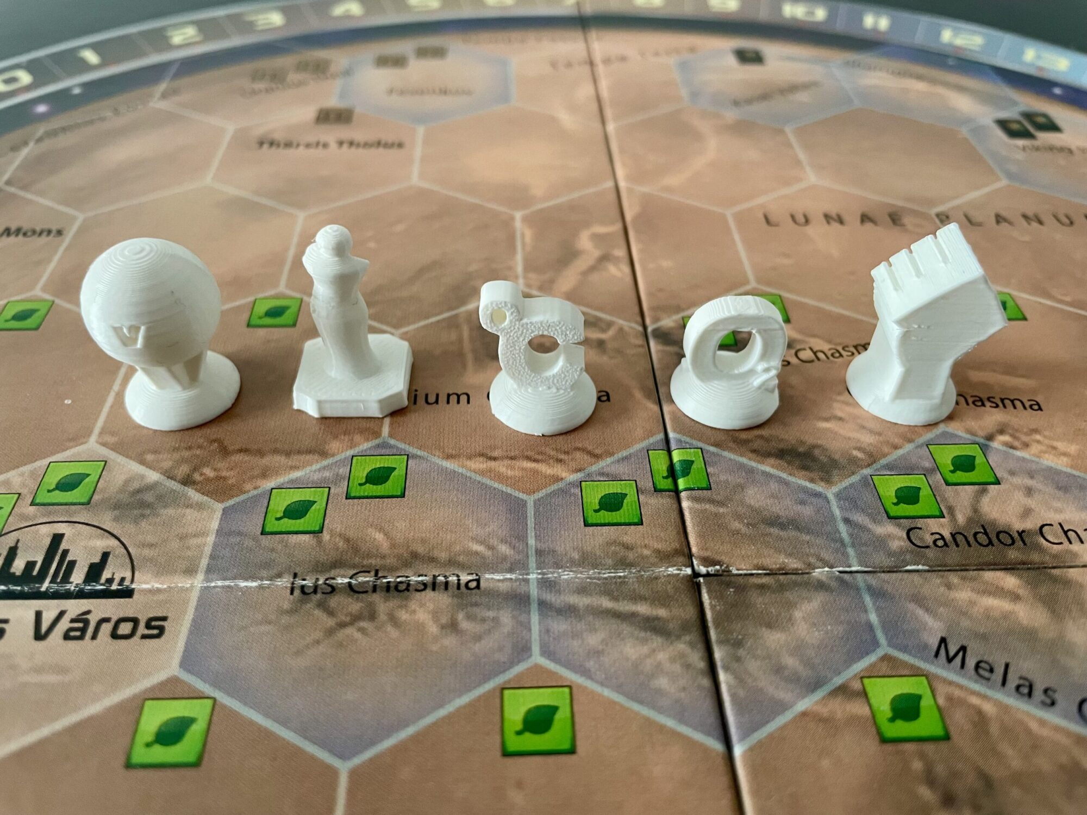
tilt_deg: -44.0
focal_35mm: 26
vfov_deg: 53.1
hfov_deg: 67.3
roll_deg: -1.1
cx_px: 544
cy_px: 408
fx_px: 816
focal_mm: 4.2
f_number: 1.6
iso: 250
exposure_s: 1/60
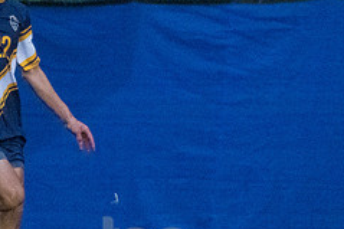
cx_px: -58
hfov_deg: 1.5
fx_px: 13530
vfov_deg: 1.0
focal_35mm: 1417
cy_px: 66
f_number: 5.6
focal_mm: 390
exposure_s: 1/2000
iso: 6400
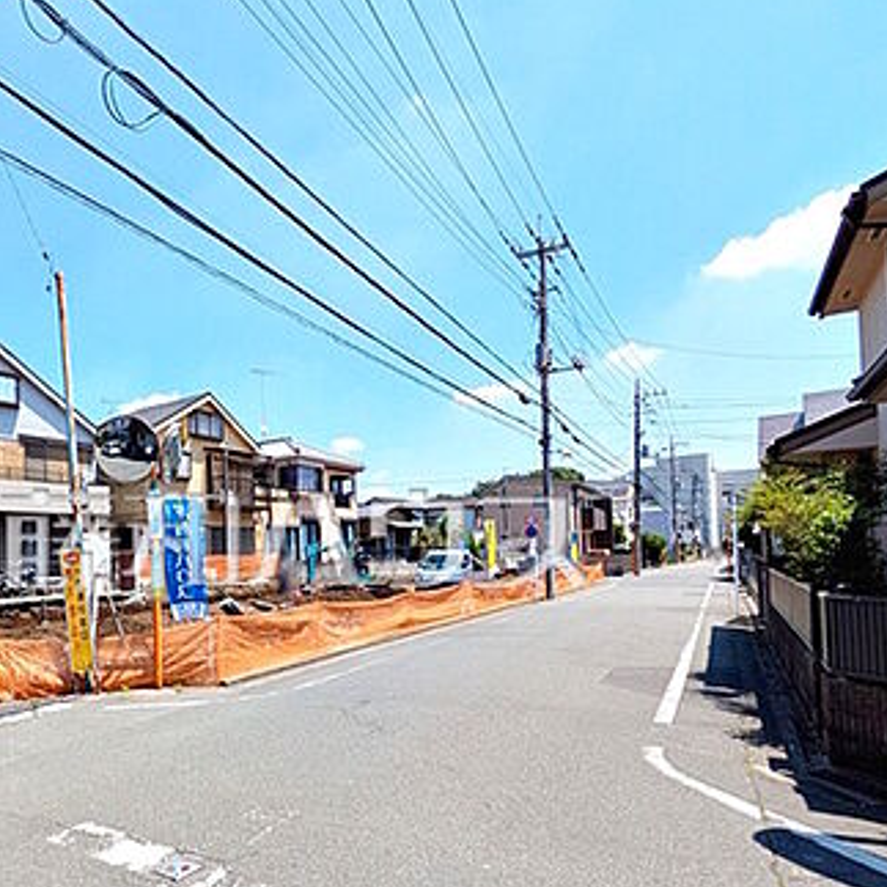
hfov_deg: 65.4
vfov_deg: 66.5
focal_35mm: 23
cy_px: 538
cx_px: 294
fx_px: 667
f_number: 2.2
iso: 48
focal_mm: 1.83
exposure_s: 1/1577
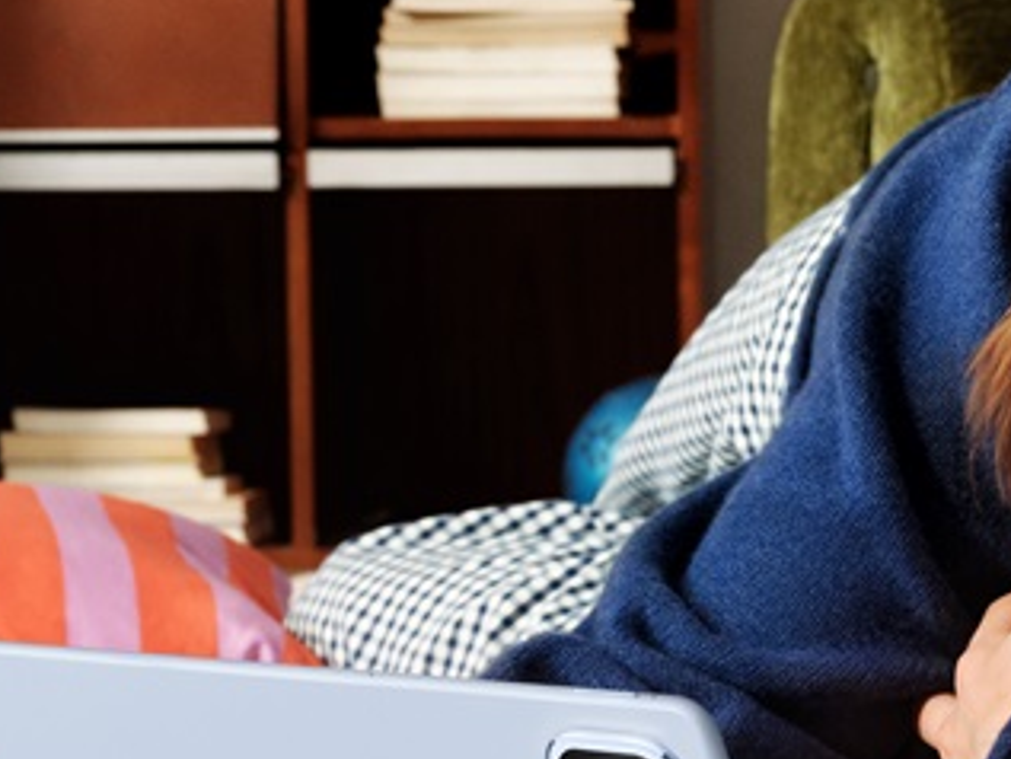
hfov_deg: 13.9
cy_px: 493
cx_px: 1001
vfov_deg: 10.6
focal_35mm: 140
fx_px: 4090
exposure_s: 1/125
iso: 2000
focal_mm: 47.3
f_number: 10
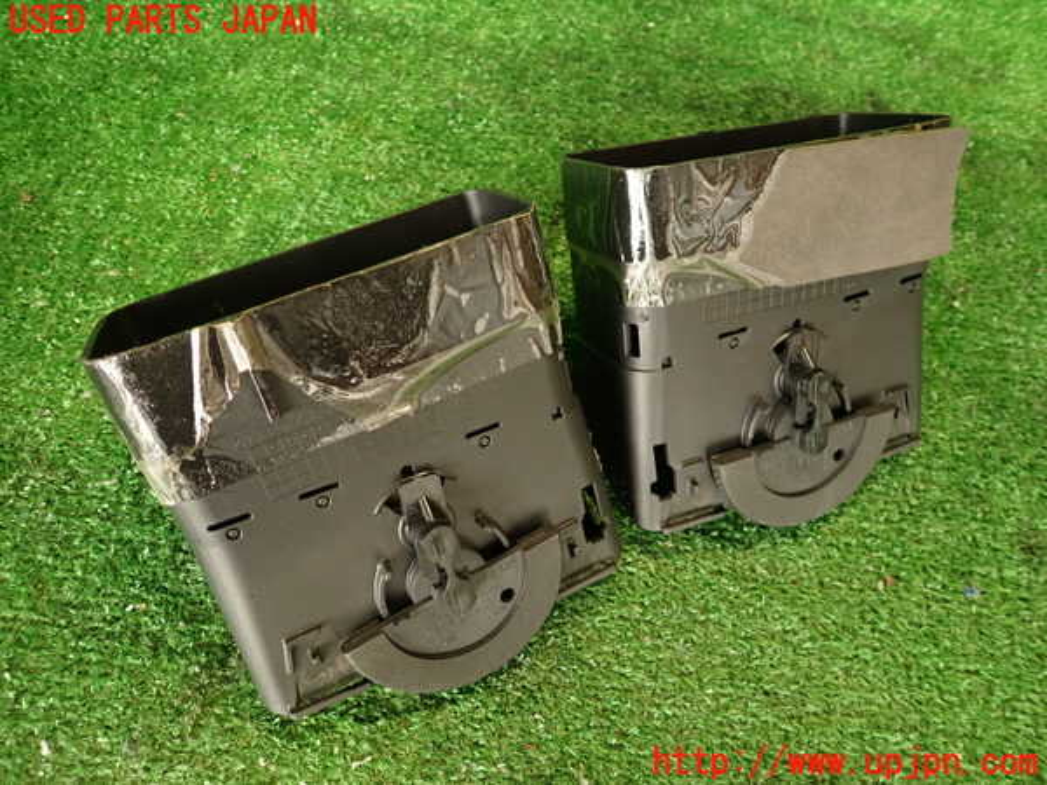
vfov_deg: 54.9
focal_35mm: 25
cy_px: 392
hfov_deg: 69.4
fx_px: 756
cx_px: 524
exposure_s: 1/30
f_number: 2
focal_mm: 4.5
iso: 200
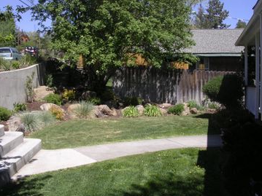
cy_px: 100
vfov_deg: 36.8
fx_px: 295
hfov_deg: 47.9
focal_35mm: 39
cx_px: 132
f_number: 5.6
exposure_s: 1/237
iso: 100
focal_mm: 5.8
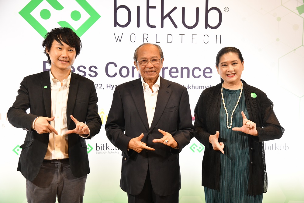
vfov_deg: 26.0
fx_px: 439
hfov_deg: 38.2
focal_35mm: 52
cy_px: 102
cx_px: 152
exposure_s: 1/125
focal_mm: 52
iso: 2000
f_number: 5.6
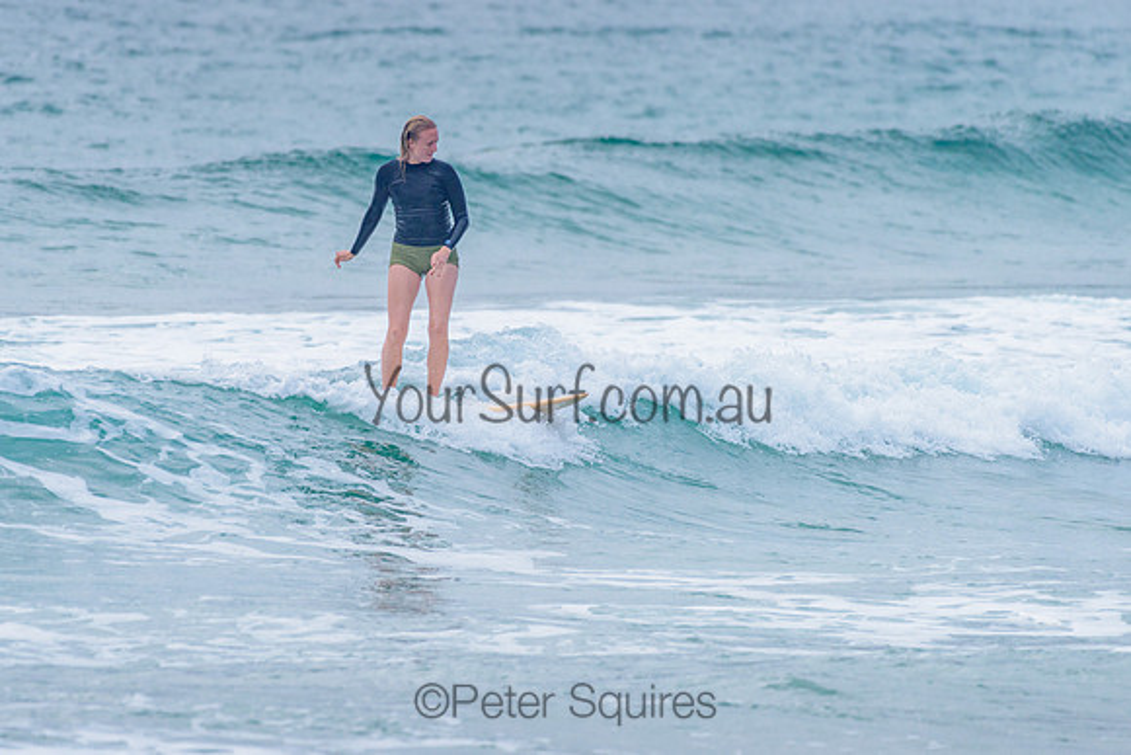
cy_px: 341
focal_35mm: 613
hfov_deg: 3.4
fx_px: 19255
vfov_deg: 2.2
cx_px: 489
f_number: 5.6
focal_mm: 500
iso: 320
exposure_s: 1/2000
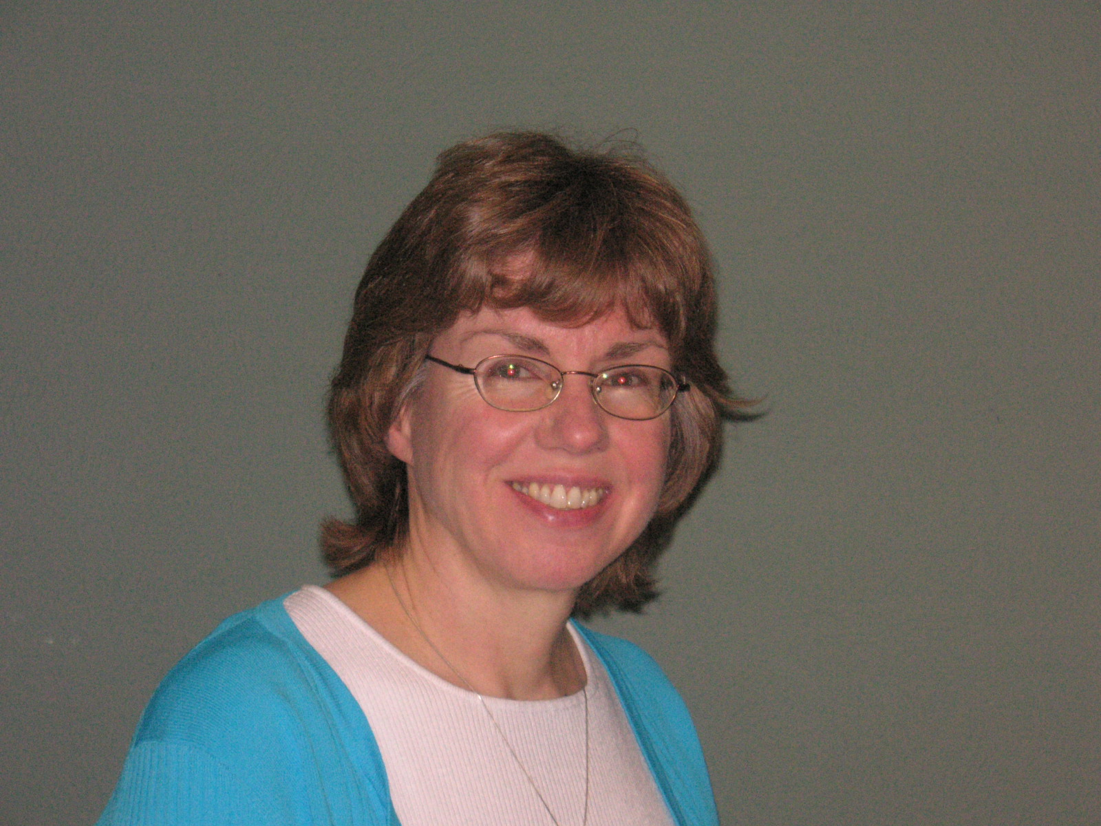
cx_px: 550
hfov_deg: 18.7
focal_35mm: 105
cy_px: 413
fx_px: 3340
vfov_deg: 14.1
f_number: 5
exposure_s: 1/105
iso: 160
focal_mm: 17.1
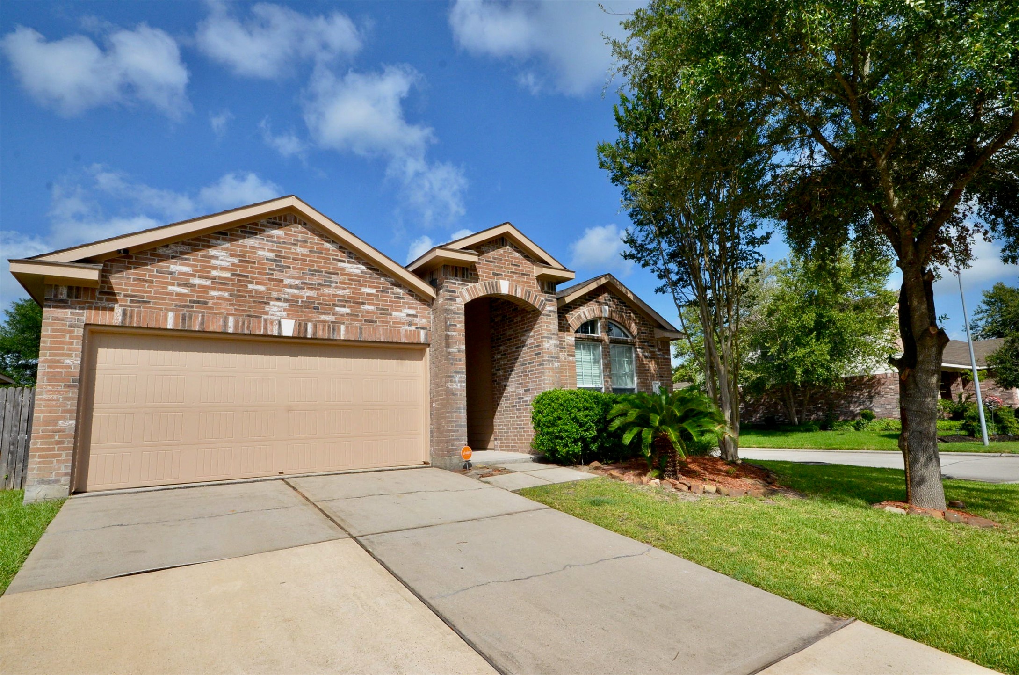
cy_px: 338
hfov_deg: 85.5
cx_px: 510
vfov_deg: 63.0
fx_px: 551
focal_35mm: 20
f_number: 14
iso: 1250
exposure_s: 1/800
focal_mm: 13
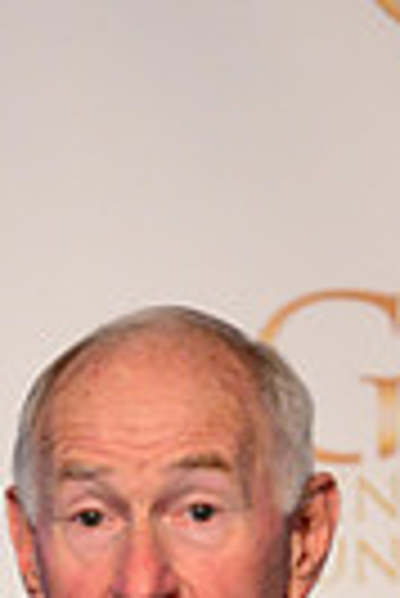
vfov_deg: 2.4
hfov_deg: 1.6
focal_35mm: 869
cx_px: 79
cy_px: 944
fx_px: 14445
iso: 3200
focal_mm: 200
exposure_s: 1/400
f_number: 2.8
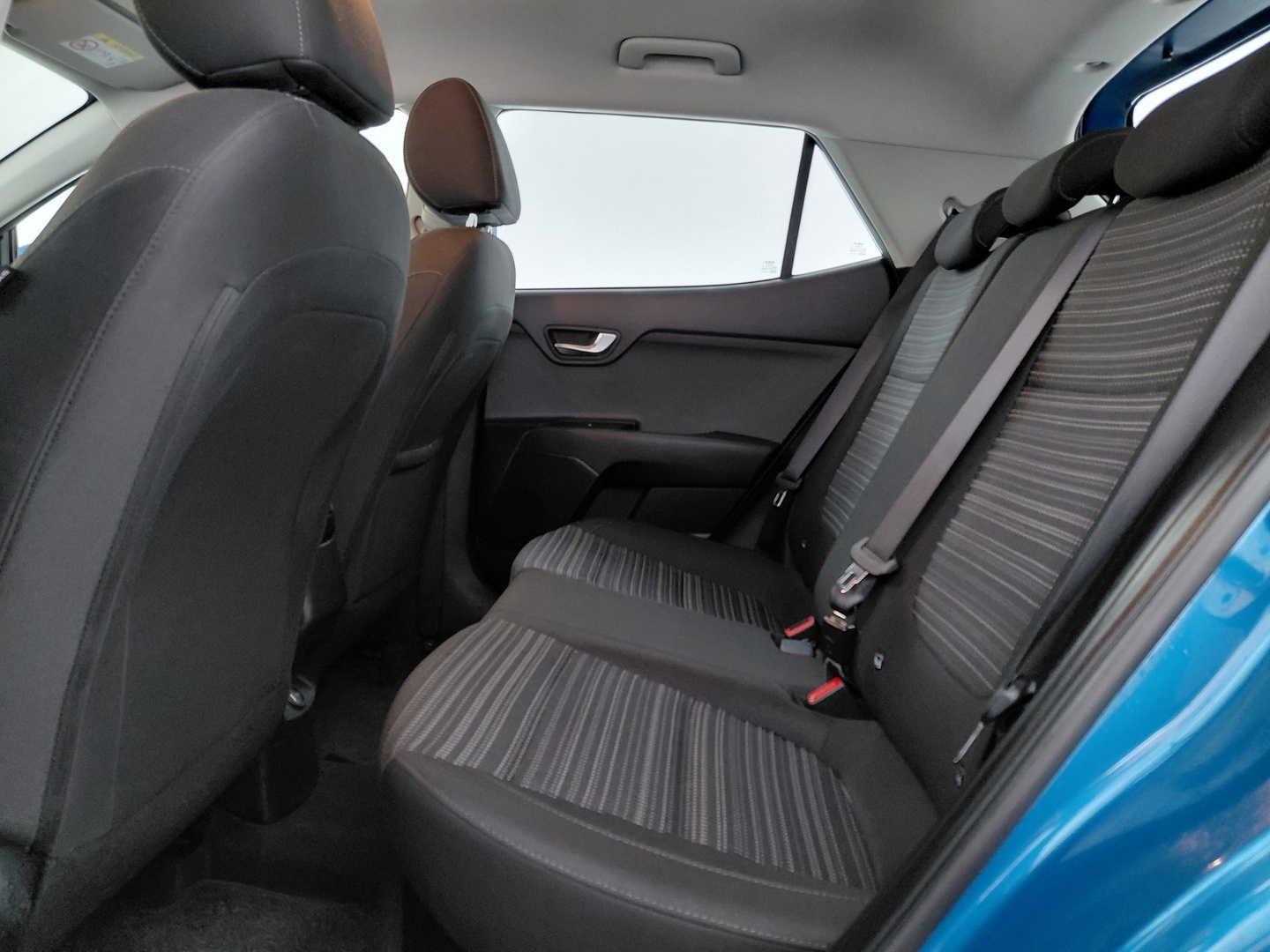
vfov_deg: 54.9
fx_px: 917
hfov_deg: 69.4
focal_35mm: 25
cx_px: 635
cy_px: 476
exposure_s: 1/30
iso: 400
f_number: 1.8
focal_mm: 4.69
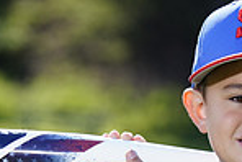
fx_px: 4017
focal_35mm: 597
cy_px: 236
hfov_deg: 3.4
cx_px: 219
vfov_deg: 2.3
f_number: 5
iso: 100
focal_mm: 152
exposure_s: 1/250
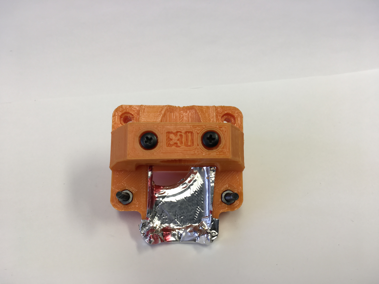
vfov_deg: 48.2
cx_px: 190
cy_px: 142
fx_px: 318
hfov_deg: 61.7
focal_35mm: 29
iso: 25
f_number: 2.2
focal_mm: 4.15
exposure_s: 1/60
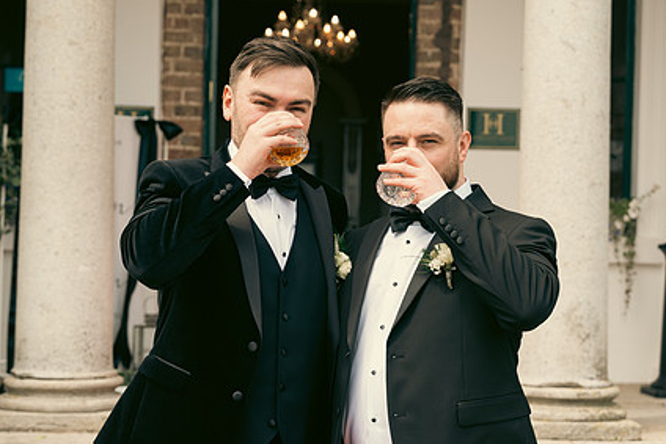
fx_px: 1240
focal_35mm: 67
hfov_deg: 30.1
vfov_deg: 20.3
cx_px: 316
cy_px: 286
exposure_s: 1/1250
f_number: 3.5
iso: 250
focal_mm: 49
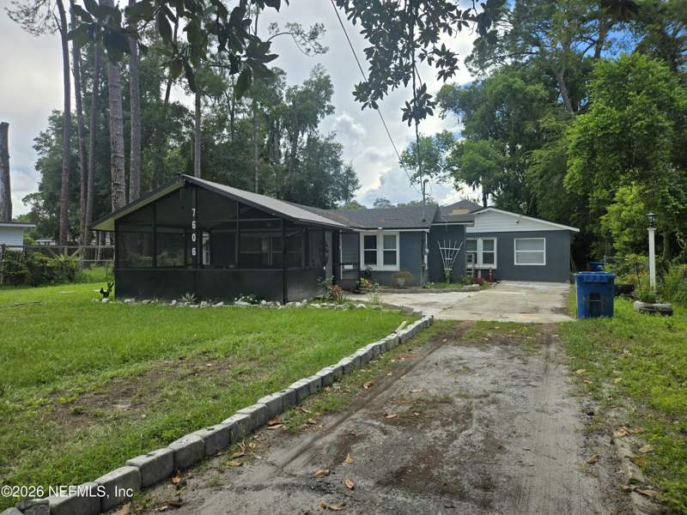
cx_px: 344
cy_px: 258
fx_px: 456
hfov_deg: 73.9
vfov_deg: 58.9
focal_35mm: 23
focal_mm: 5.4
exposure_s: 1/1533
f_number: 1.8
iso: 25
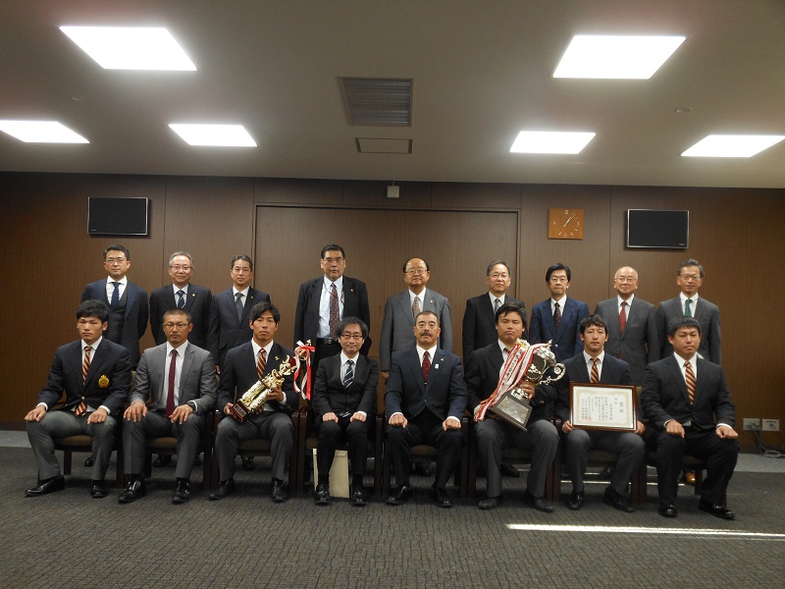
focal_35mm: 33
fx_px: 748
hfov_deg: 55.4
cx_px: 392
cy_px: 294
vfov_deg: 42.9
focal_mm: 6
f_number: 3.5
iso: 200
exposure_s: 1/30
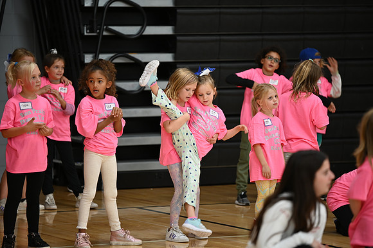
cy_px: 124
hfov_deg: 10.3
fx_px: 2071
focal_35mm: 200
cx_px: 186
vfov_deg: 6.9
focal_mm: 200
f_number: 2.8
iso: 800
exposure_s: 1/80
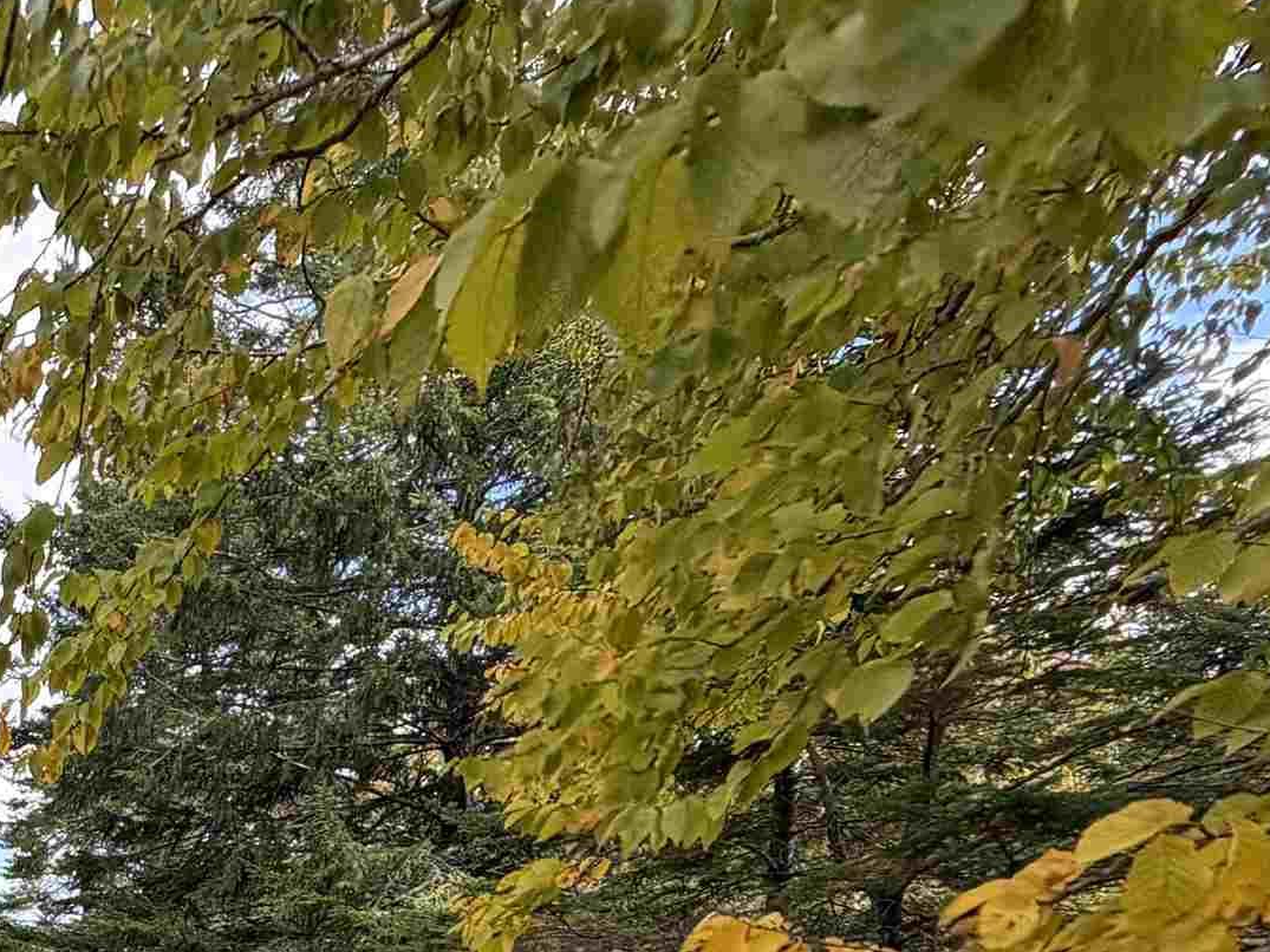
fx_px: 1467
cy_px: 1199
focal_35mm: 40
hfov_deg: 38.1
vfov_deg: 29.7
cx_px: -157
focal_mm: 2.22
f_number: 2.2
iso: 40
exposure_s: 1/239
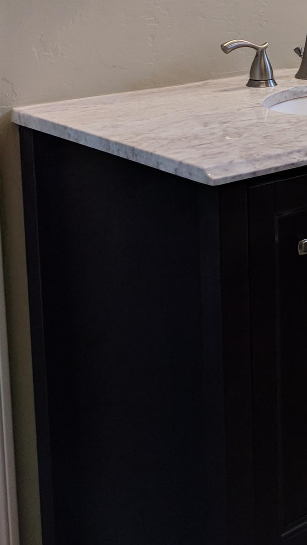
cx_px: 544
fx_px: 1042
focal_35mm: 72
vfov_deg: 28.3
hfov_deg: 14.8
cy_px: 62
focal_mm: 4.67
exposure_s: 1/120
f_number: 2
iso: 101
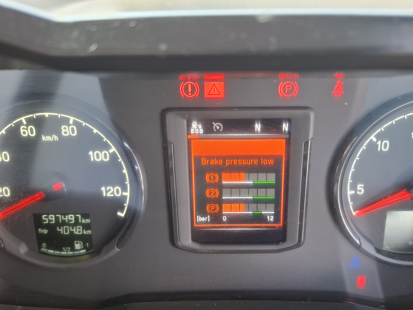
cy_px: 182
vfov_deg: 49.5
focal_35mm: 28
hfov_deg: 63.3
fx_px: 334
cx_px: 228
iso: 200
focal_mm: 5.54
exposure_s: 1/50
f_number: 1.8
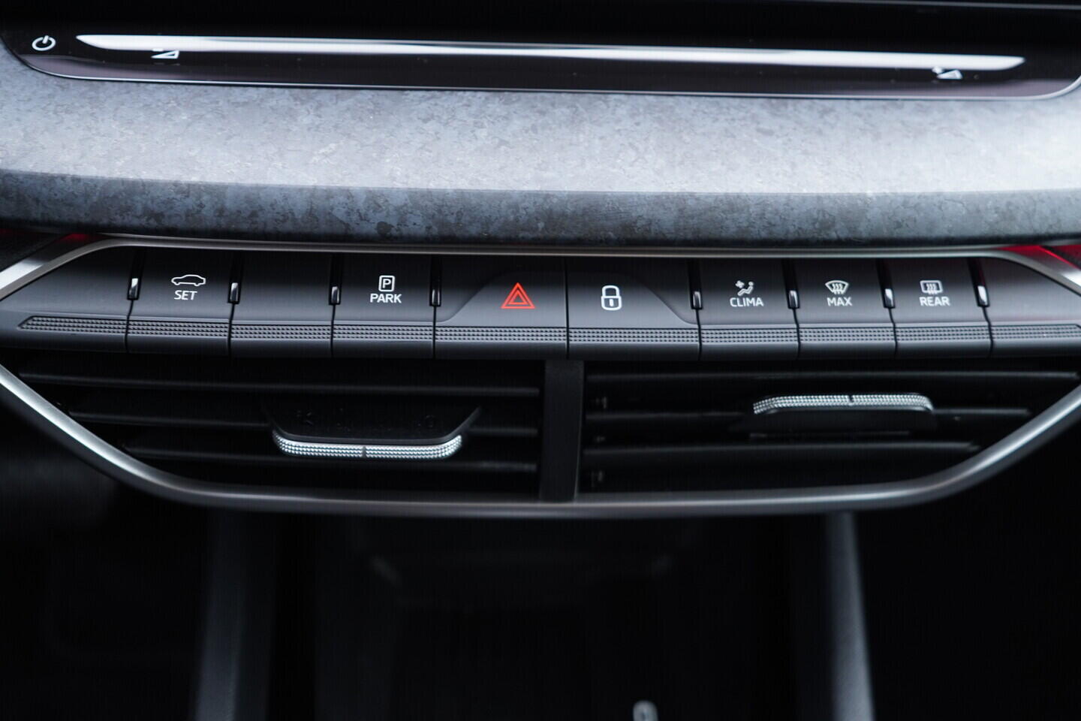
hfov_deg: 53.1
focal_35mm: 36
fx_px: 1081
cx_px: 540
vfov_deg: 36.9
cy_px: 360
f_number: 2.8
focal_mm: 24
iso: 500
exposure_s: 1/40
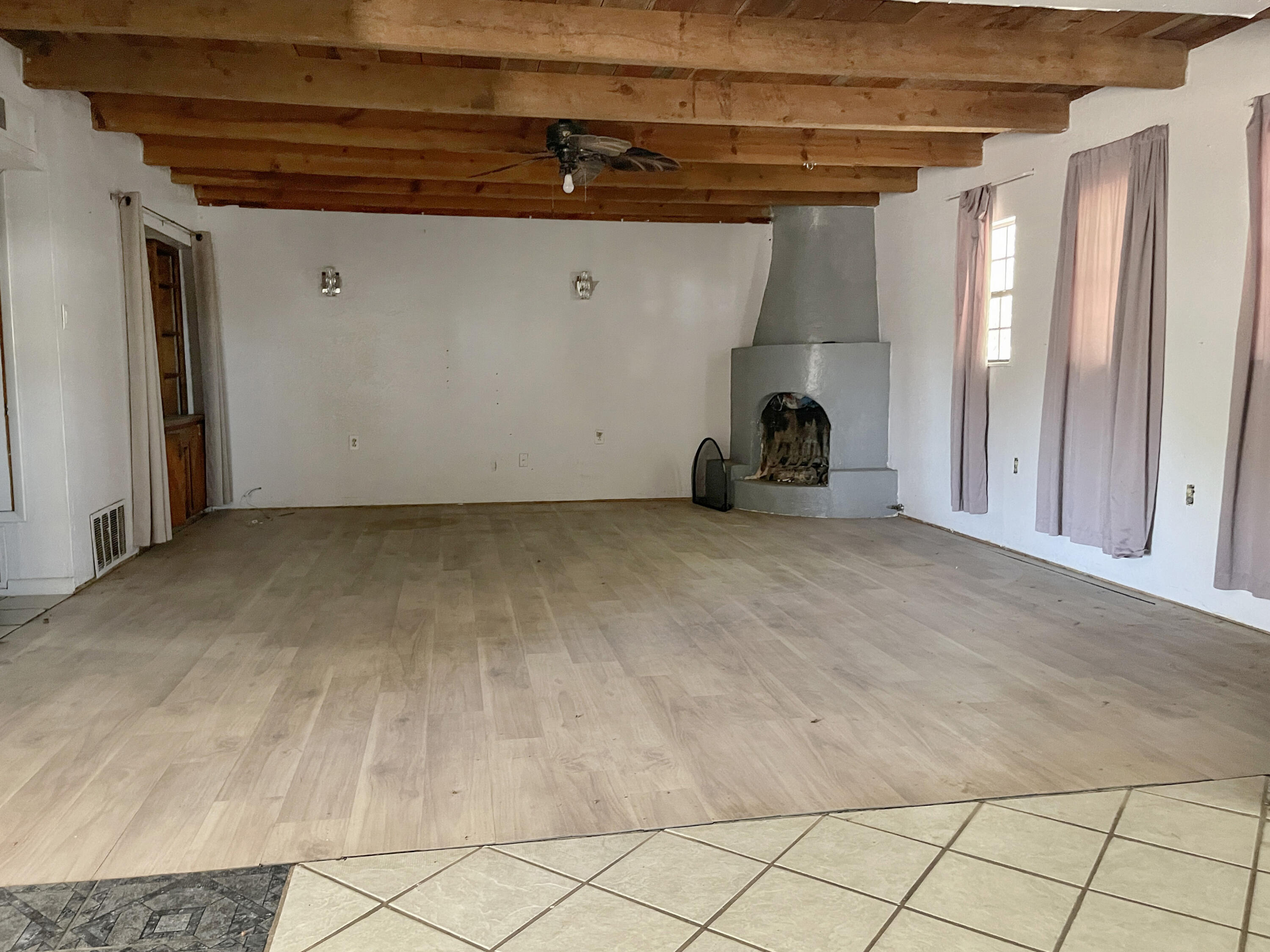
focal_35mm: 25
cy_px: 476
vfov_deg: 54.9
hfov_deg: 69.4
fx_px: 917
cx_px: 635
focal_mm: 5.1
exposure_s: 1/31
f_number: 1.6
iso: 640
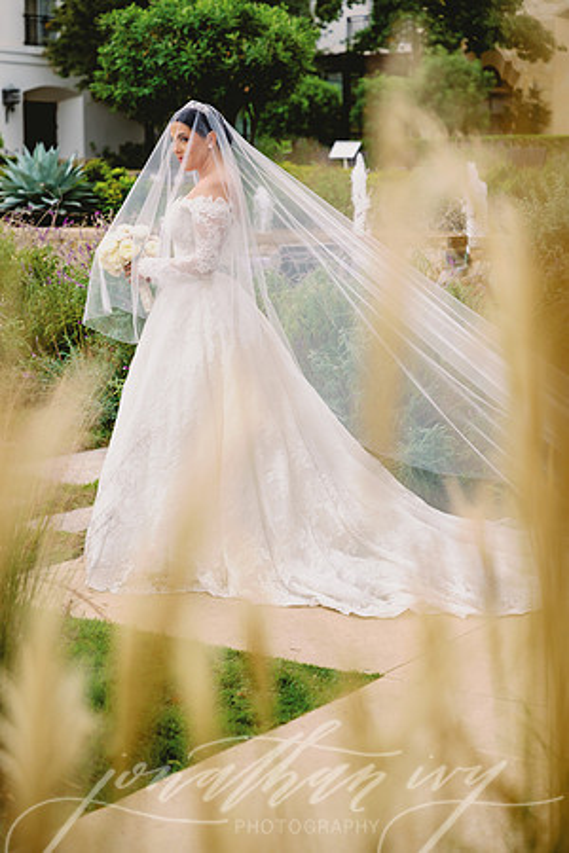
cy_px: 426
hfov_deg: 19.5
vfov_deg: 28.8
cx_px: 284
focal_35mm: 70
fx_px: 1659
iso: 160
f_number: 3.2
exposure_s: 1/200
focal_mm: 70
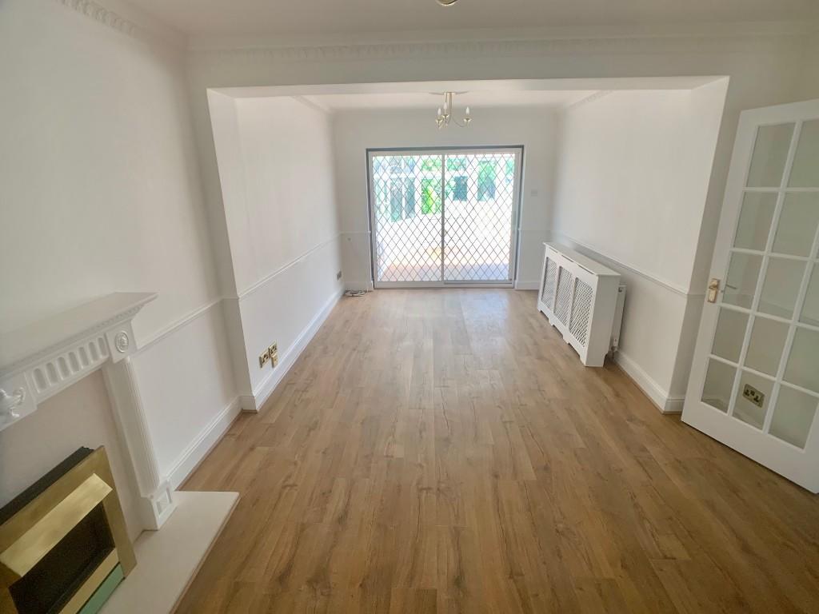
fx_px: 615
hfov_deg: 67.3
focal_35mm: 26
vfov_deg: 53.1
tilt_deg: -18.0
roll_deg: +1.1
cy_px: 307
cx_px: 410
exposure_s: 1/76
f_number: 1.8
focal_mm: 4.25
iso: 100
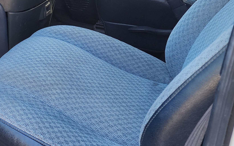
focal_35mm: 59
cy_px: 5
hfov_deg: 32.3
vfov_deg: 21.3
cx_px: 10
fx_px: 376
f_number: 1.8
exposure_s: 1/180
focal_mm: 6.4
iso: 100
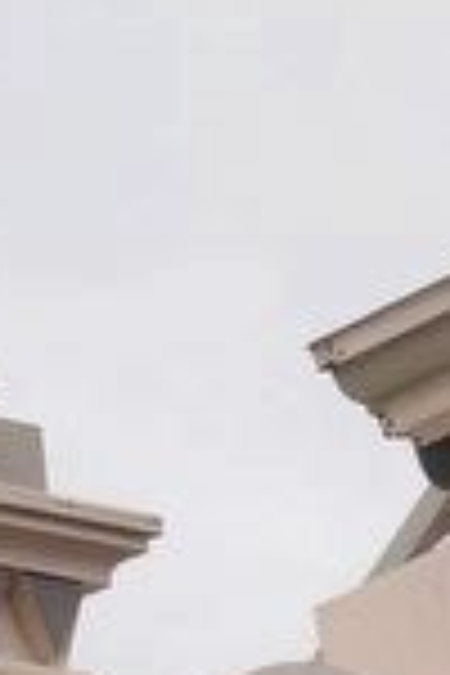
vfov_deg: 1.7
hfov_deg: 1.1
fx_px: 23154
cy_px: 720
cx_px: 1053
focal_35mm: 1235
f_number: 8
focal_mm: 39.8
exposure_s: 1/109
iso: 100
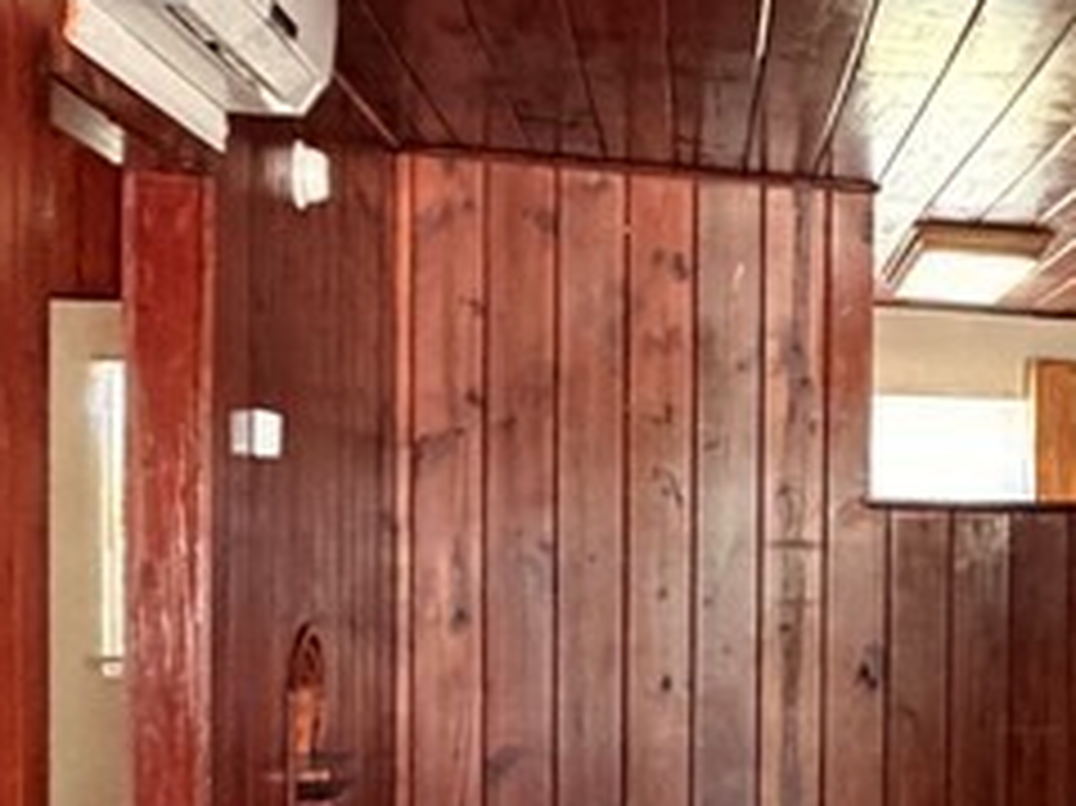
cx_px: 1387
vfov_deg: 24.1
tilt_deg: -2.6
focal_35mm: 60
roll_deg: -1.1
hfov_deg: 27.2
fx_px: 1864
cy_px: 603
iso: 640
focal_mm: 2.22
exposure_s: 1/60
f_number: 2.2
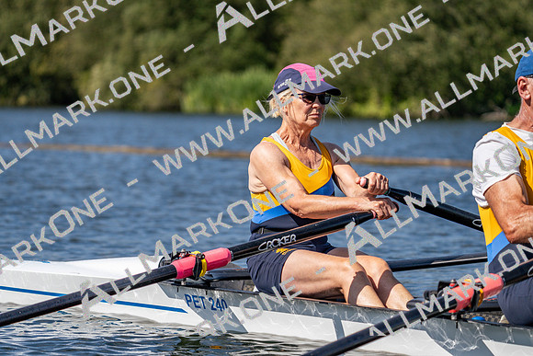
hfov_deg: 9.4
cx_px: 266
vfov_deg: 6.3
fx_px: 3228
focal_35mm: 218
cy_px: 178
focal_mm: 218
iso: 200
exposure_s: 1/2000
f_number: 5.6
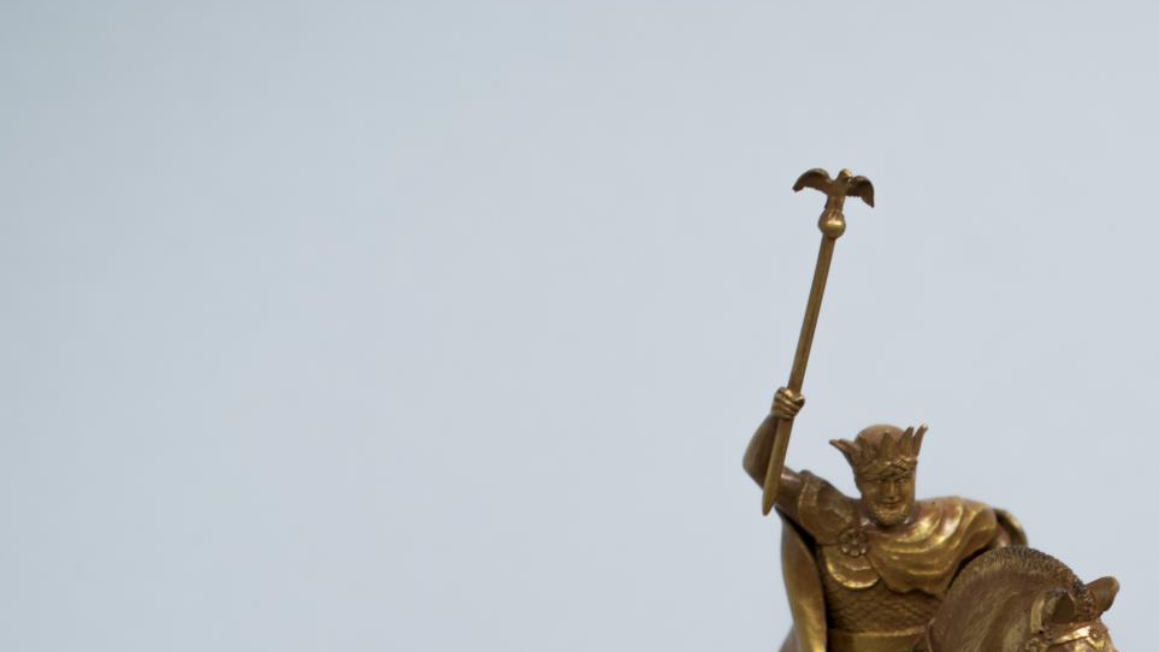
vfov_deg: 9.6
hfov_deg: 17.0
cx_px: 1098
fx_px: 3811
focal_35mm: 124
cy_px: 786
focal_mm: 38
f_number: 6.3
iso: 200
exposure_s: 1/30
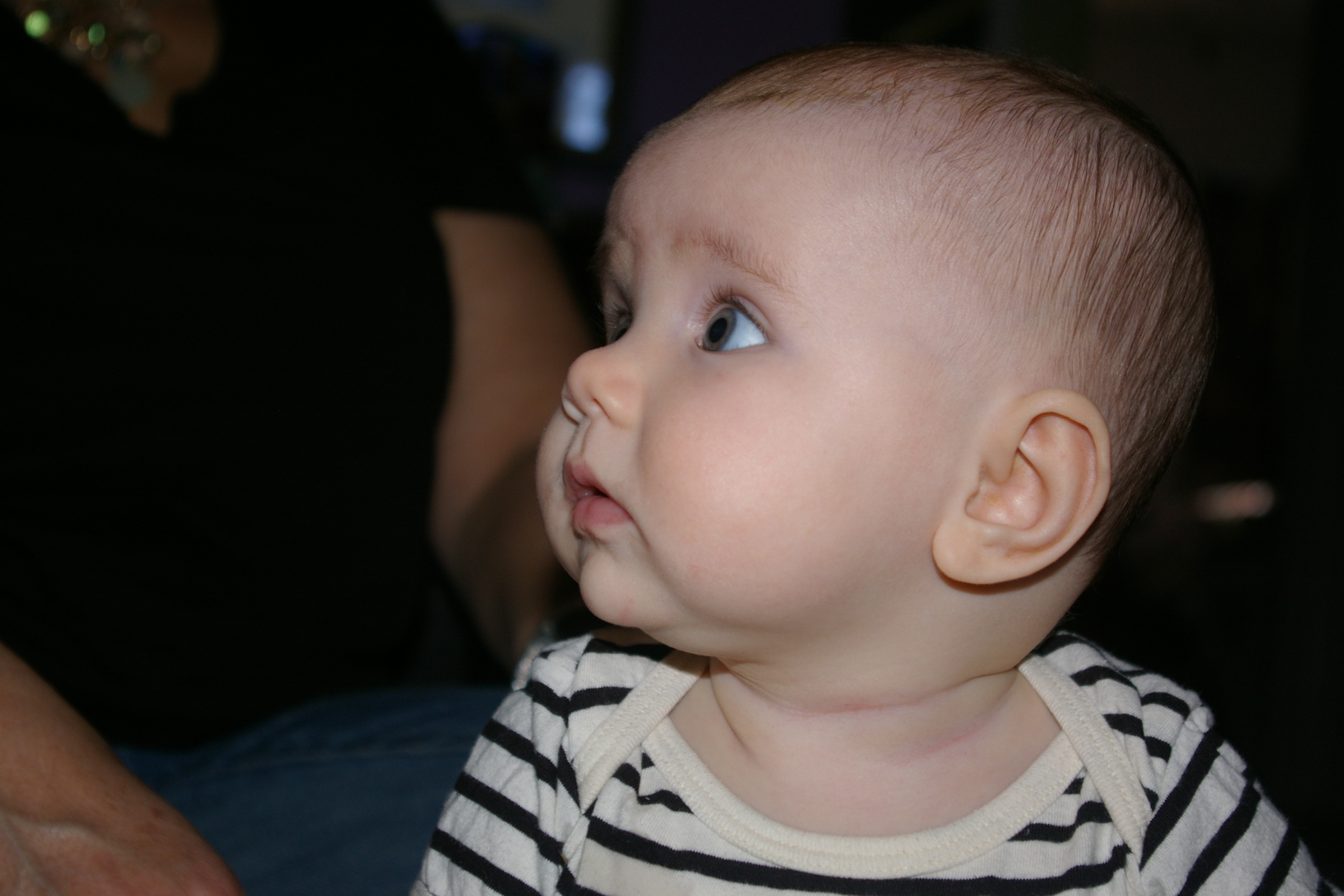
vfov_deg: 23.8
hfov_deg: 35.1
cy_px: 448
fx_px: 2128
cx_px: 672
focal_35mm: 57
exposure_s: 1/60
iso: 200
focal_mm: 38
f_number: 4.5
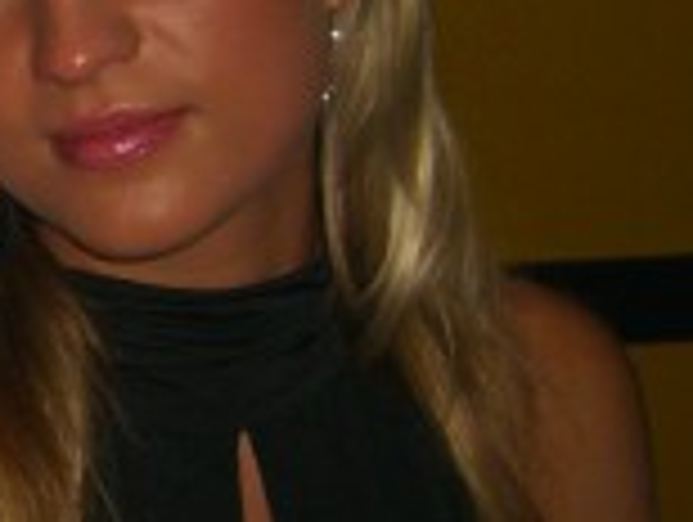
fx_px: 2968
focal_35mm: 148
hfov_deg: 12.6
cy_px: 216
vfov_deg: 10.1
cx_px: -364
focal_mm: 7.9
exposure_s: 1/60
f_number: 2.8
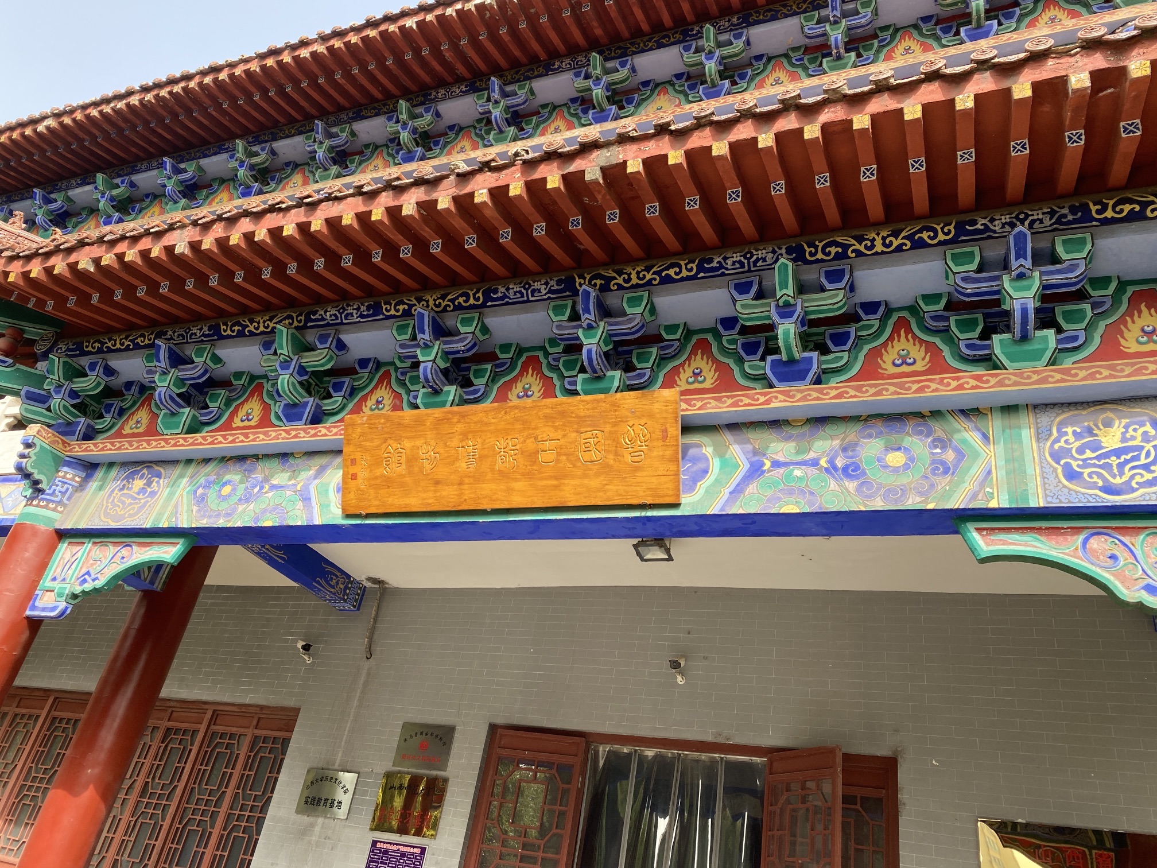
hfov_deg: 67.3
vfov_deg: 53.1
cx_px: 578
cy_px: 434
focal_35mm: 26
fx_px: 869
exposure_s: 1/536
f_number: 1.8
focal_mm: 4.25
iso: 32
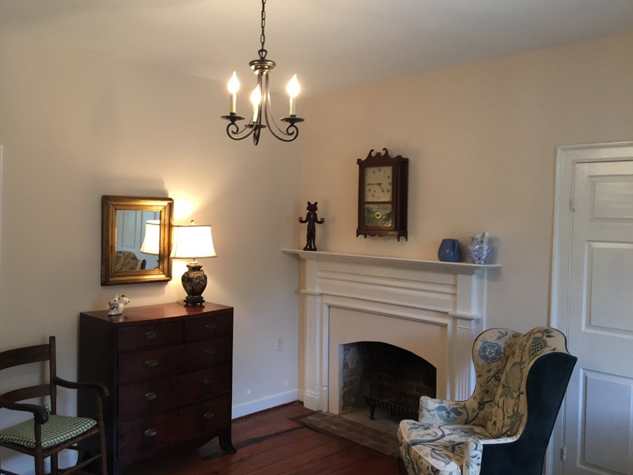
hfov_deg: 55.2
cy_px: 239
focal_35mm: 33
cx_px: 274
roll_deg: -1.8
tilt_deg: -1.6
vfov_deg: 42.9
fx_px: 603
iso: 125
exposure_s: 1/30
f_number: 2.2
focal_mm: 4.15
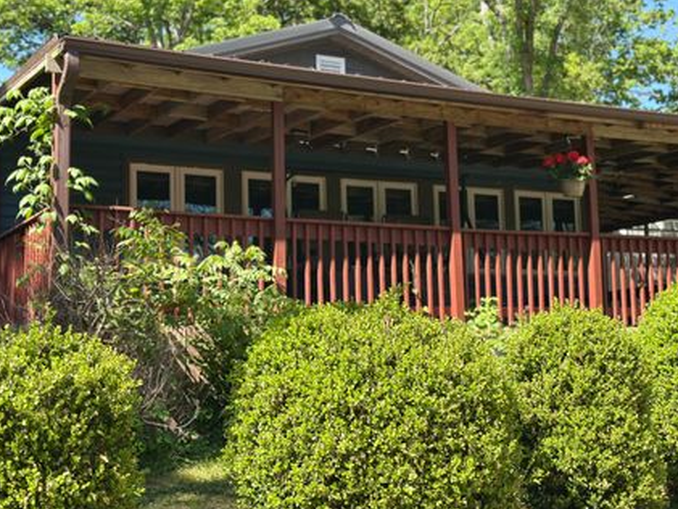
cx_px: 367
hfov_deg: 33.8
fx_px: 1117
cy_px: 249
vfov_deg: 25.7
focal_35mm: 57
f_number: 1.78
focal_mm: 6.86
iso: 80
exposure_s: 1/1783
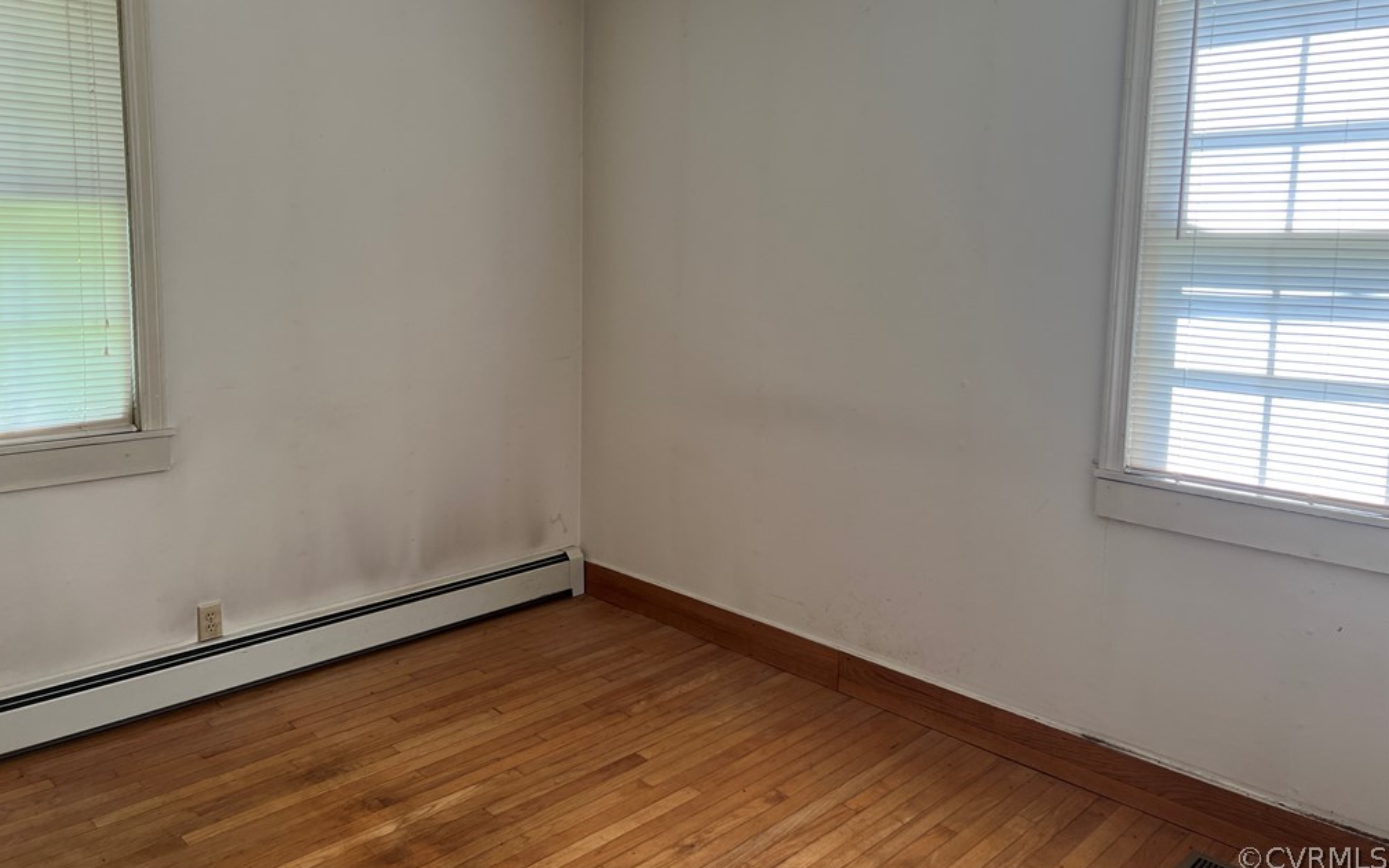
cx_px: 690
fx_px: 1060
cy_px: 353
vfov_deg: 44.3
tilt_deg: -5.1
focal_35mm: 28
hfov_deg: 66.5
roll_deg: -1.2
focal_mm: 5.7
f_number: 1.5
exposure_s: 1/121
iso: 80
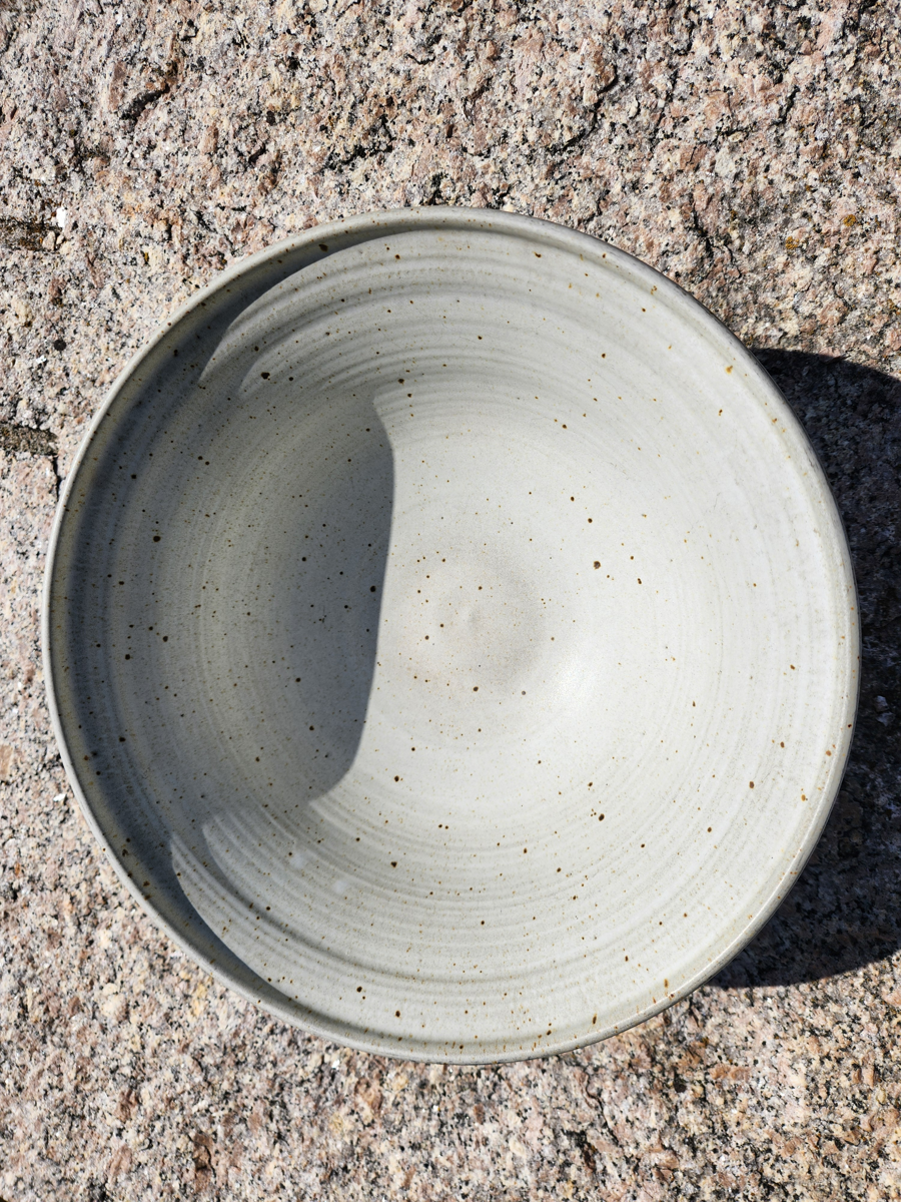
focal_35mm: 23
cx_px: 450
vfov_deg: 73.9
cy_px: 601
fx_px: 798
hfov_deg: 58.9
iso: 20
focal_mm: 5.4
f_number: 1.8
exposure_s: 1/4291
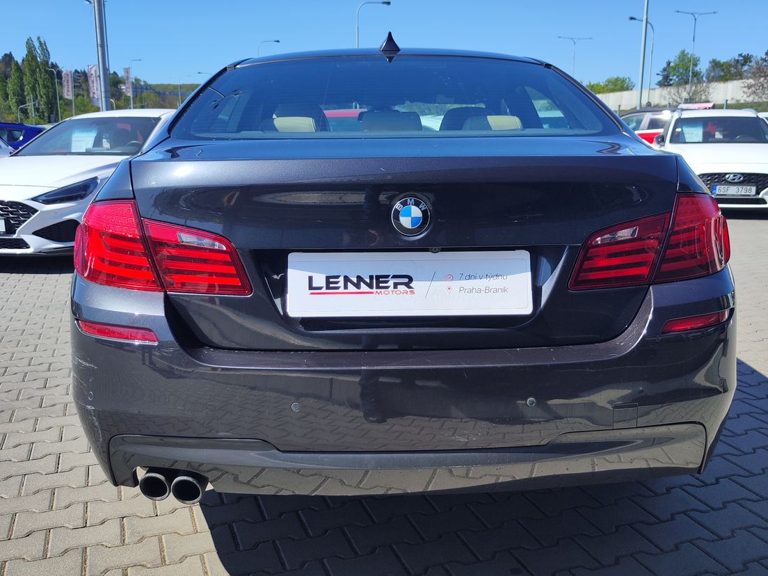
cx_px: 396
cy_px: 301
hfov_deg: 69.4
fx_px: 555
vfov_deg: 54.9
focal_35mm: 25
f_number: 1.69
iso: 50
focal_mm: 7.01
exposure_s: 1/968
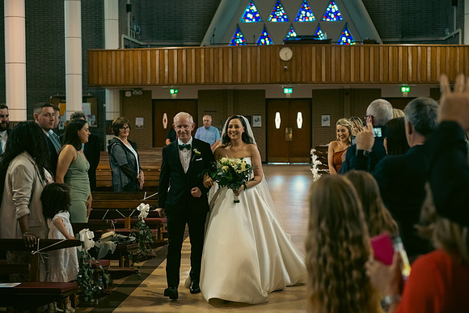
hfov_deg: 30.5
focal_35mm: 66
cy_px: 156
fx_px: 860
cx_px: 234
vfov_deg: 20.6
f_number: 3.5
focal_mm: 66
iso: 1000
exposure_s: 1/160
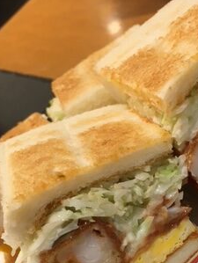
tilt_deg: -45.0
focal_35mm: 62
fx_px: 472
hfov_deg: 23.3
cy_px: 237
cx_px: 161
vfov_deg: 29.8
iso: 50
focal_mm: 4.15
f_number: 2.2
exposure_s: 1/30
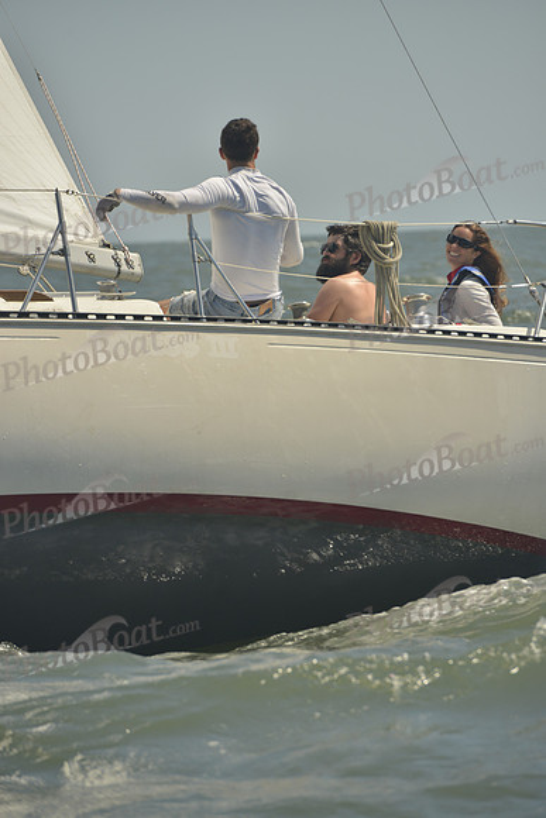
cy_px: 409
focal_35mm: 200
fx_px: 4547
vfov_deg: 10.3
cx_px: 273
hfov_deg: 6.9
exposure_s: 1/1000
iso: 280
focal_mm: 200
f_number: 7.1
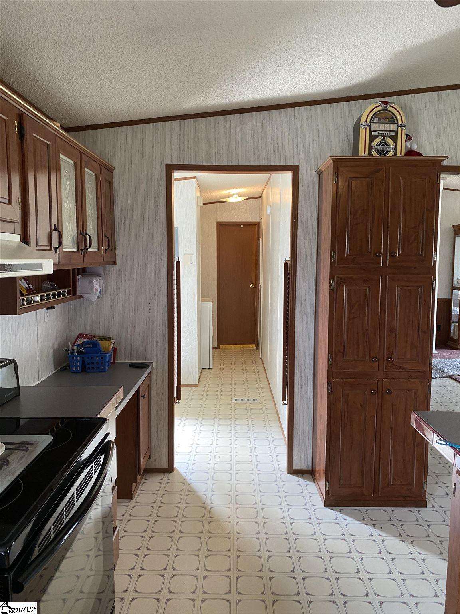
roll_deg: -0.4
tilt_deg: -5.2
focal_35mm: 26
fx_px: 461
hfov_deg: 53.1
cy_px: 307
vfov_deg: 67.3
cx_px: 230
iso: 160
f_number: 1.8
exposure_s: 1/60
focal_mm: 4.25
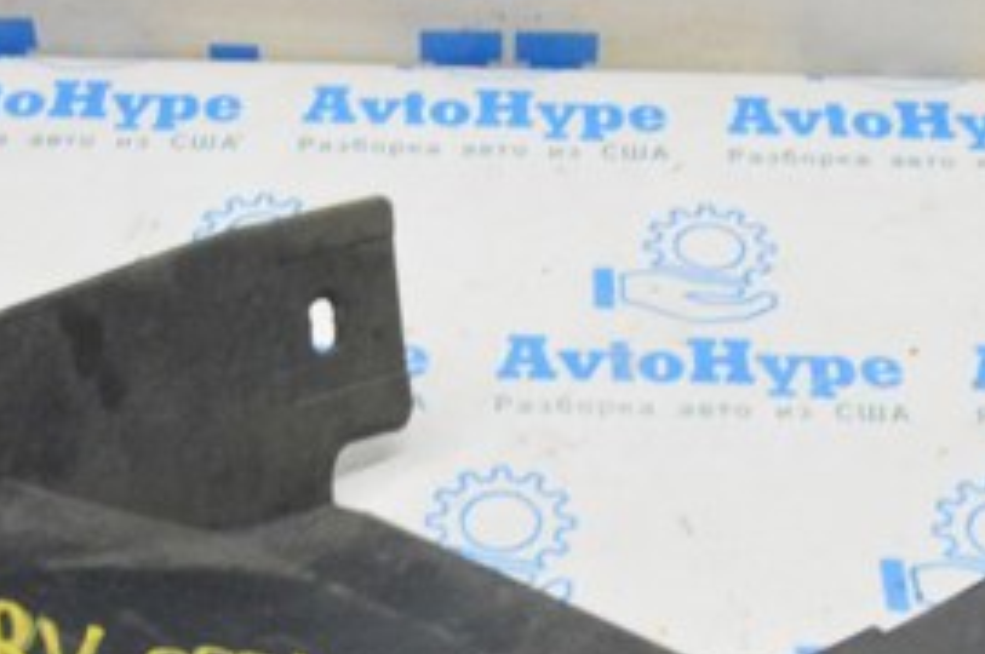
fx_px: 2132
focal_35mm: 78
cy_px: 518
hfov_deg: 26.0
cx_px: 512
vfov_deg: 17.3
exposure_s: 1/15
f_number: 20
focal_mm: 22
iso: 6400
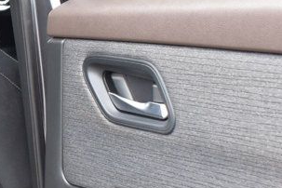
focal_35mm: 117
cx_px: -102
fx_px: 914
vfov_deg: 11.7
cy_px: 123
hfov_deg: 16.4
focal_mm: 23
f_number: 8
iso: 400
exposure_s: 1/60
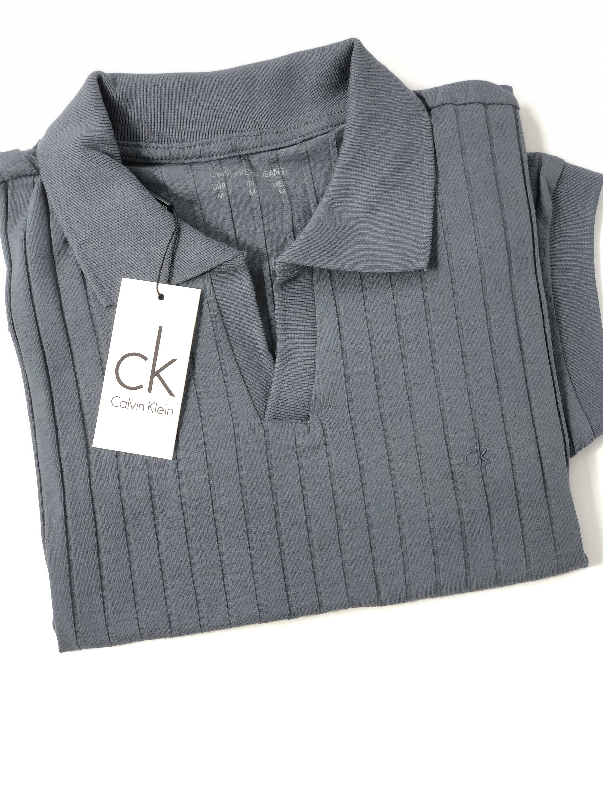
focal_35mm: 53
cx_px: 300
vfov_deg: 36.2
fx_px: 1231
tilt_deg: -83.9
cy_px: 405
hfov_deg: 27.5
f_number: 2.4
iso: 50
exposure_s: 1/60
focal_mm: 6
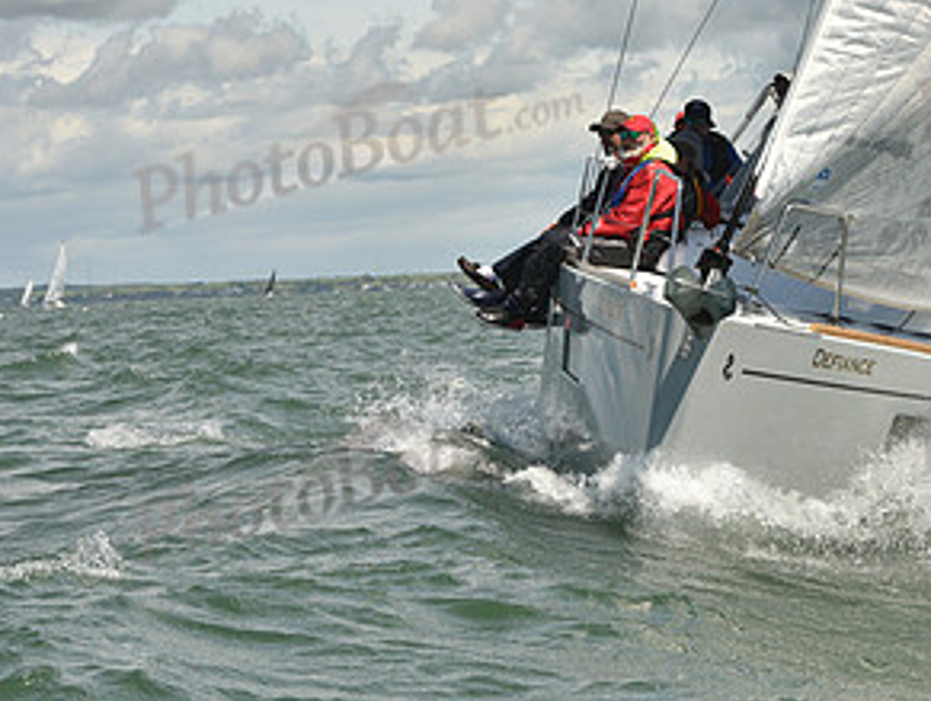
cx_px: 752
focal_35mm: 157
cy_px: 270
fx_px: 4228
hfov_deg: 12.5
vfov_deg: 9.5
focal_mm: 82
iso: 320
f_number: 11
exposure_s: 1/800
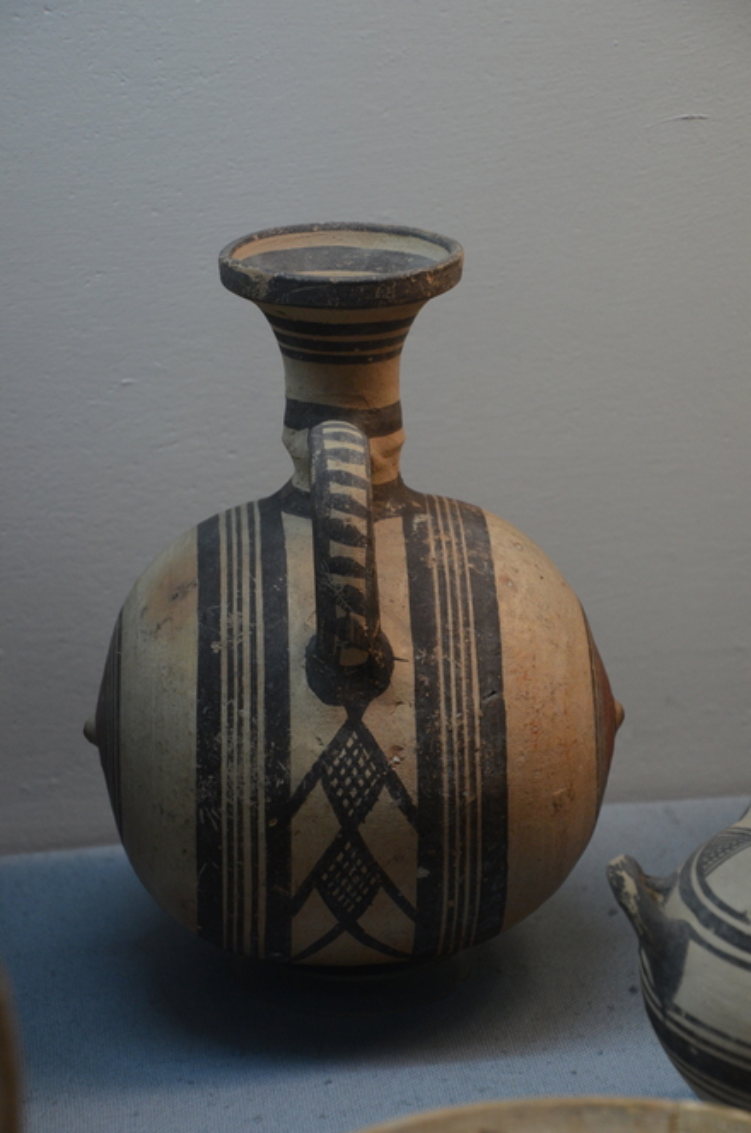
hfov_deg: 13.0
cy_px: 566
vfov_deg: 19.5
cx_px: 376
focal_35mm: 105
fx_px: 3299
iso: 1000
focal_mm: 70
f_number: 5.3
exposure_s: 1/80
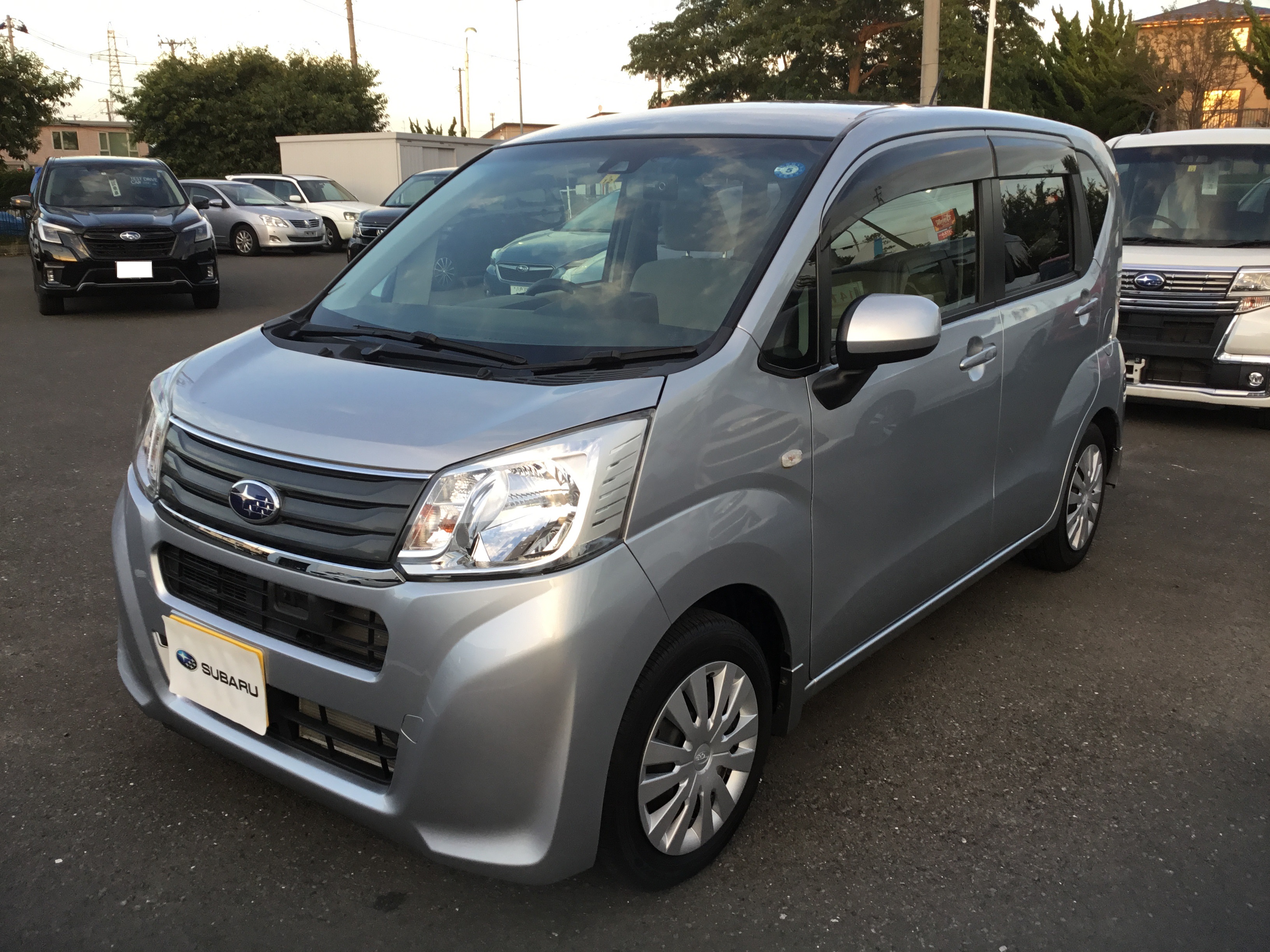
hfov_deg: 58.4
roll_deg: -0.1
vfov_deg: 45.4
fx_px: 1137
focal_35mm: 31
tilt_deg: -14.8
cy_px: 476
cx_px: 635
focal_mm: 3.3
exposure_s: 1/60
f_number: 2.4
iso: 32
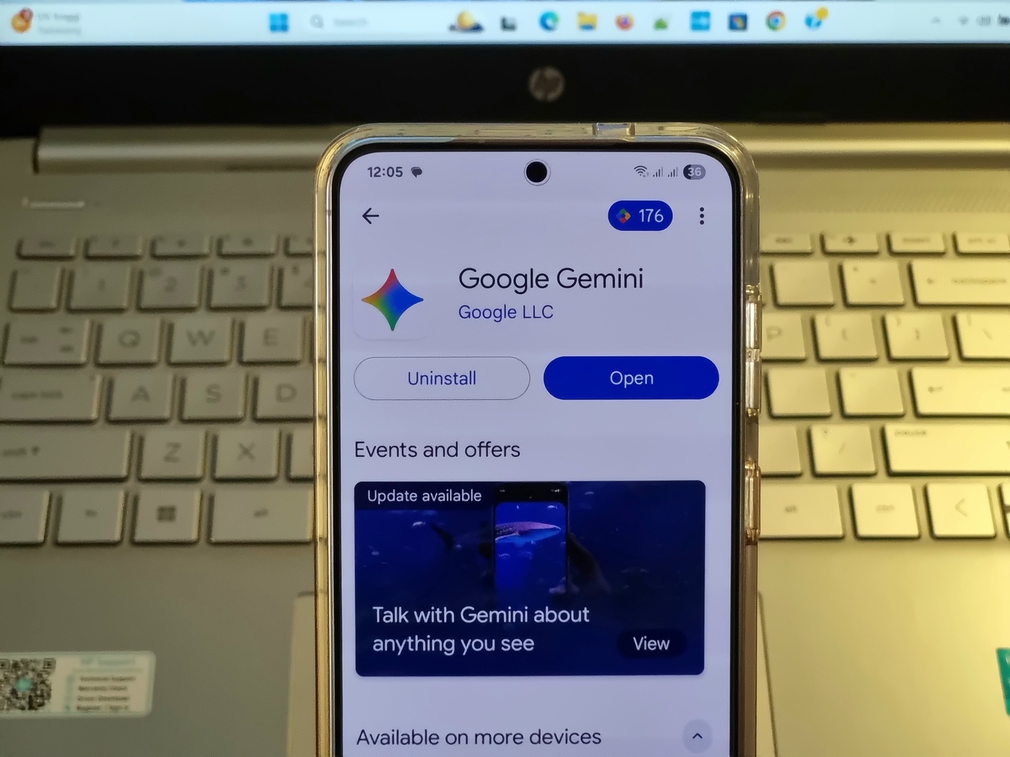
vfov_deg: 19.4
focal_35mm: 76
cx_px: 505
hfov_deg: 25.7
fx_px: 2217
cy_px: 378
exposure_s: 1/43
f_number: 2.4
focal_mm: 7.1
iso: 500
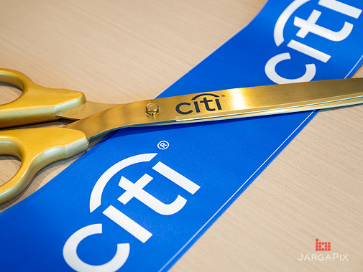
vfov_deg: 27.0
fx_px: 566
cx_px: 162
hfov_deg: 35.5
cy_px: 139
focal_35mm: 54
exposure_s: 1/250
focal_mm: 47
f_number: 3.2
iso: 1000
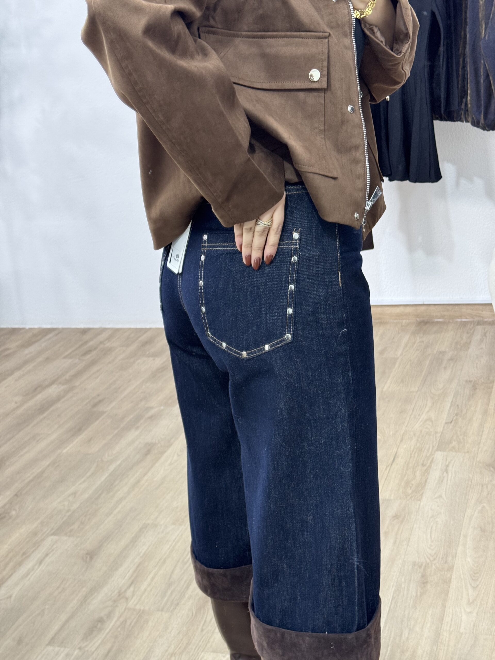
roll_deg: +6.8
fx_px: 915
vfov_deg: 39.7
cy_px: 330
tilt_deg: -32.1
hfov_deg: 30.3
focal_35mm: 48
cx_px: 248
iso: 160
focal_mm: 6.76
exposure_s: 1/50
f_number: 1.78
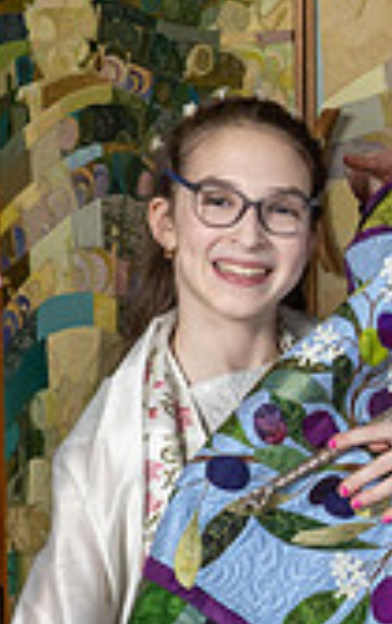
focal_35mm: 160
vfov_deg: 13.0
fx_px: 2723
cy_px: 452
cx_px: 562
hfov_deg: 8.1
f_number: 8
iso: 500
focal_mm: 24
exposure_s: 1/200
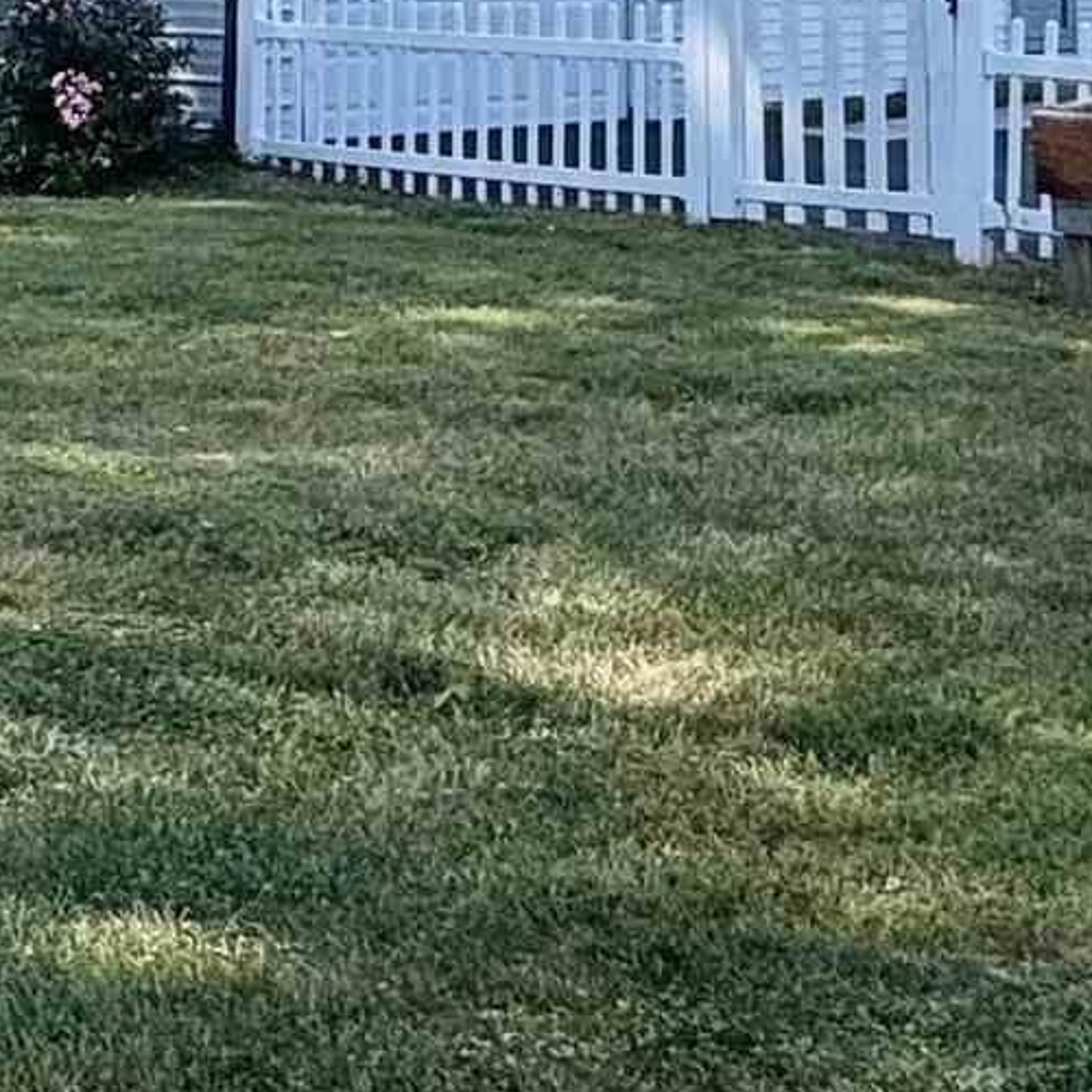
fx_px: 2712
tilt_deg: +2.1
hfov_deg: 21.8
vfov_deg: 21.3
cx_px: -55
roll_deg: -0.4
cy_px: -190
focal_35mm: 76
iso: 50
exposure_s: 1/1789
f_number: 2.2
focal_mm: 2.22
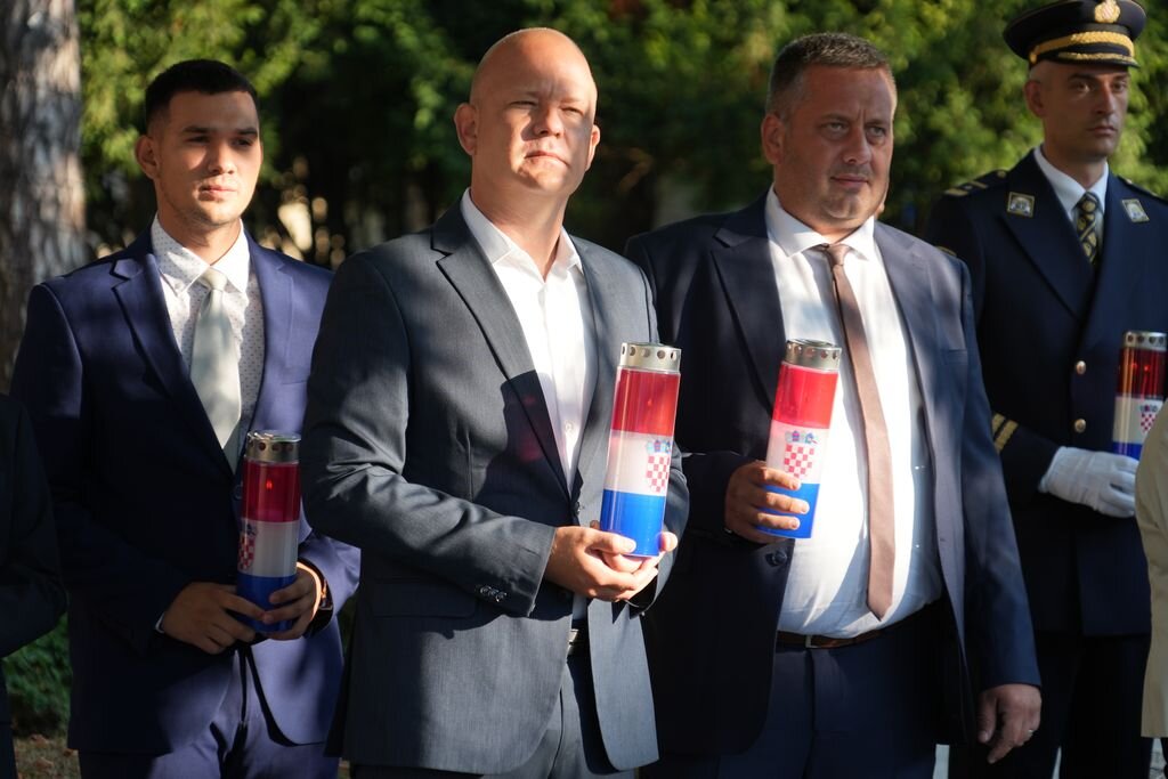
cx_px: 584
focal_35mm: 166
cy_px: 390
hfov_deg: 12.4
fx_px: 5386
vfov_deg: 8.3
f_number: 6.3
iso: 250
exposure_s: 1/200
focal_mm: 166
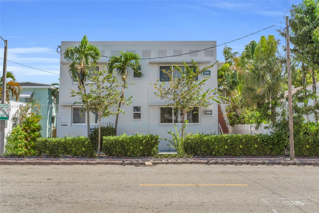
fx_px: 266
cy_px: 106
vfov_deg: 43.6
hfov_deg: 61.9
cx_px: 160
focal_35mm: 30
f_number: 9
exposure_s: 1/1600
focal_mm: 20
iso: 200
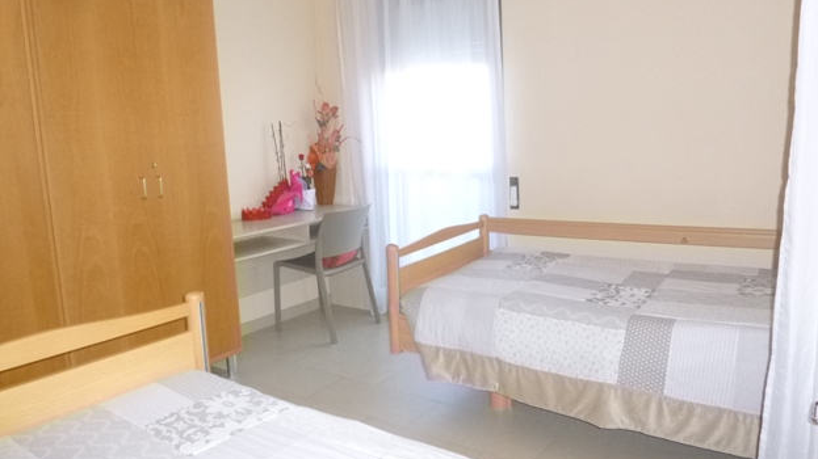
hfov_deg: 67.9
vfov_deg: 41.4
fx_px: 607
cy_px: 215
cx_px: 410
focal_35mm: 28
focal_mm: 4.5
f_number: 3.1
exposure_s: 1/60
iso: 500
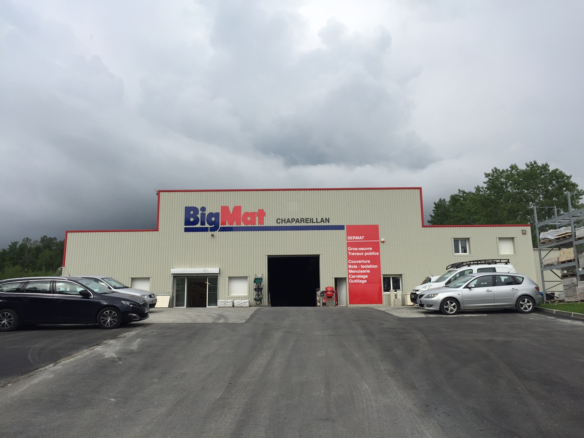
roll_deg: -0.9
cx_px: 292
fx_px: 489
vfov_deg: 48.2
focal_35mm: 29
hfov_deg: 61.7
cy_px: 219
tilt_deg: +11.2
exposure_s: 1/1883
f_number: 2.2
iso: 32
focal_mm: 4.15
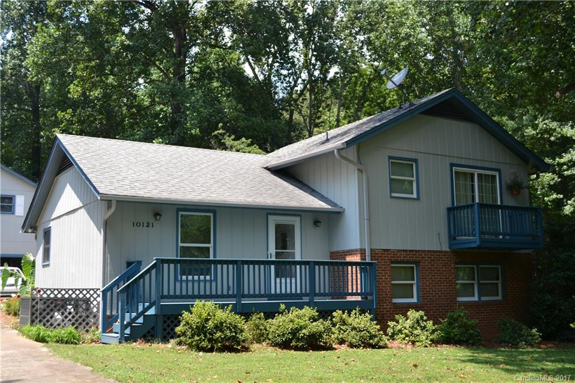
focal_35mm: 42
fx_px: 671
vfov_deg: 31.9
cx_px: 288
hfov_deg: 46.4
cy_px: 192
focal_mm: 28
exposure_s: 1/160
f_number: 6.3
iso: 100
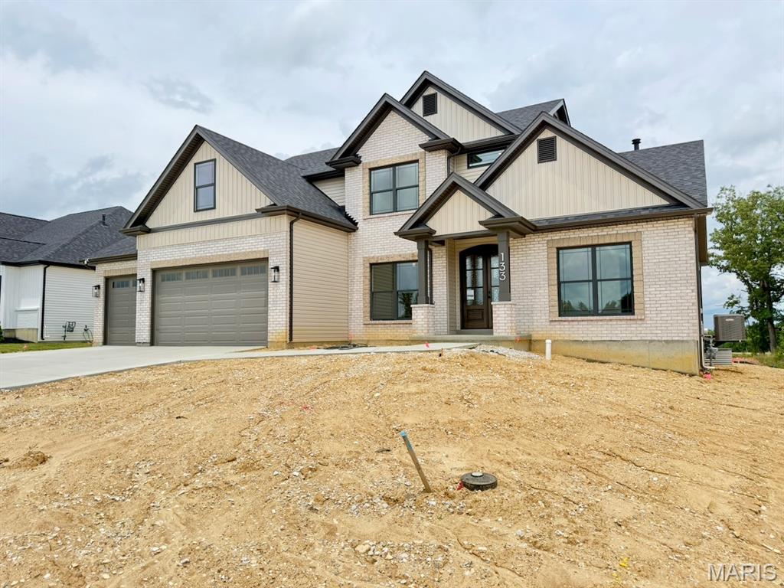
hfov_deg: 71.6
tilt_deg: +3.9
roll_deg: +0.2
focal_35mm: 24
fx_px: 544
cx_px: 392
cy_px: 294
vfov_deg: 56.8
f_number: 1.78
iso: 100
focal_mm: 6.76
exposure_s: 1/2703
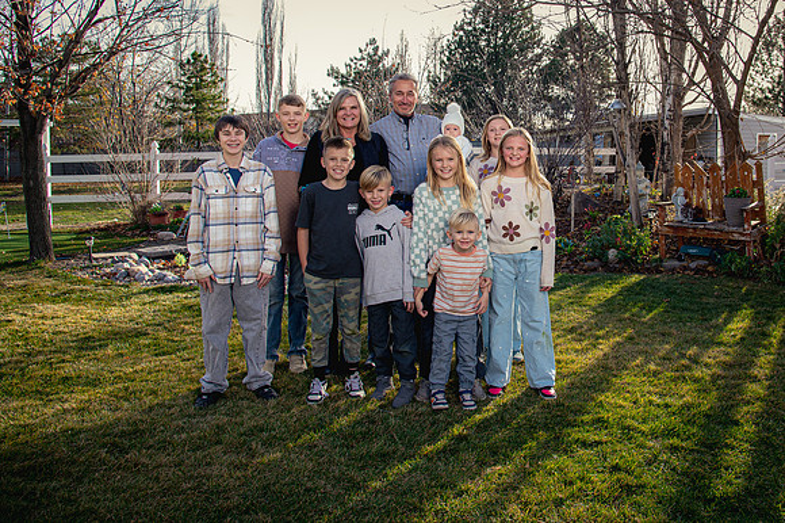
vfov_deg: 41.9
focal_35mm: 31
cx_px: 507
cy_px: 190
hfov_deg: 59.2
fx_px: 676
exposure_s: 1/250
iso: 500
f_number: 7.1
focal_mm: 24
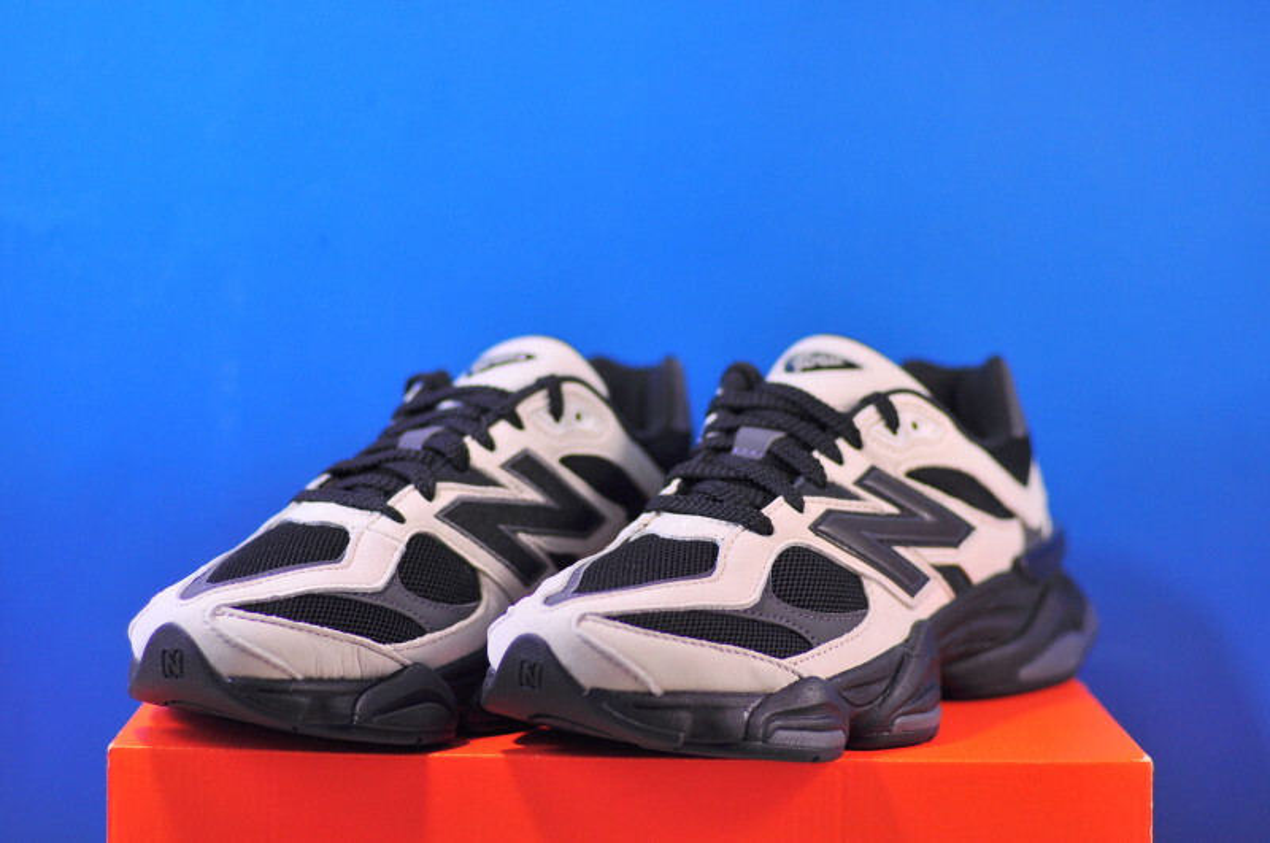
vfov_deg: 18.1
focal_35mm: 75
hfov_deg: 27.0
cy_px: 422
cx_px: 635
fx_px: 2642
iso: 250
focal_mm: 50
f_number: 2
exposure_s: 1/320
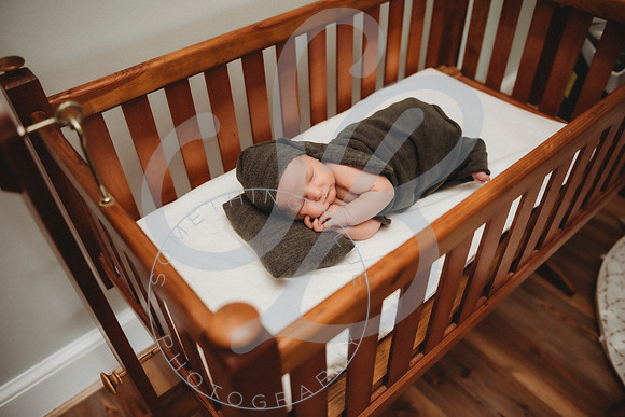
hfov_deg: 63.6
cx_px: 312
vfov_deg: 45.0
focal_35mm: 29
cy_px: 208
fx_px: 504
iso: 400
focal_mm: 29
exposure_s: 1/125
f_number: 2.8
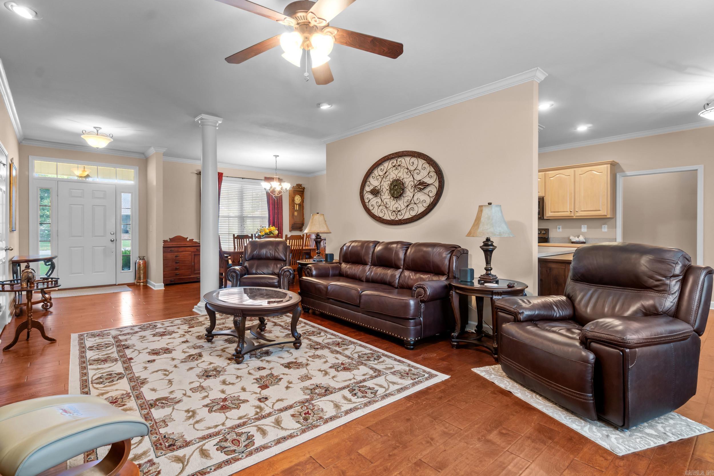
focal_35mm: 16
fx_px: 327
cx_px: 357
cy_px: 238
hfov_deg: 95.0
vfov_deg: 72.0
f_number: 9
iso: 250
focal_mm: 11
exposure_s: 1.3
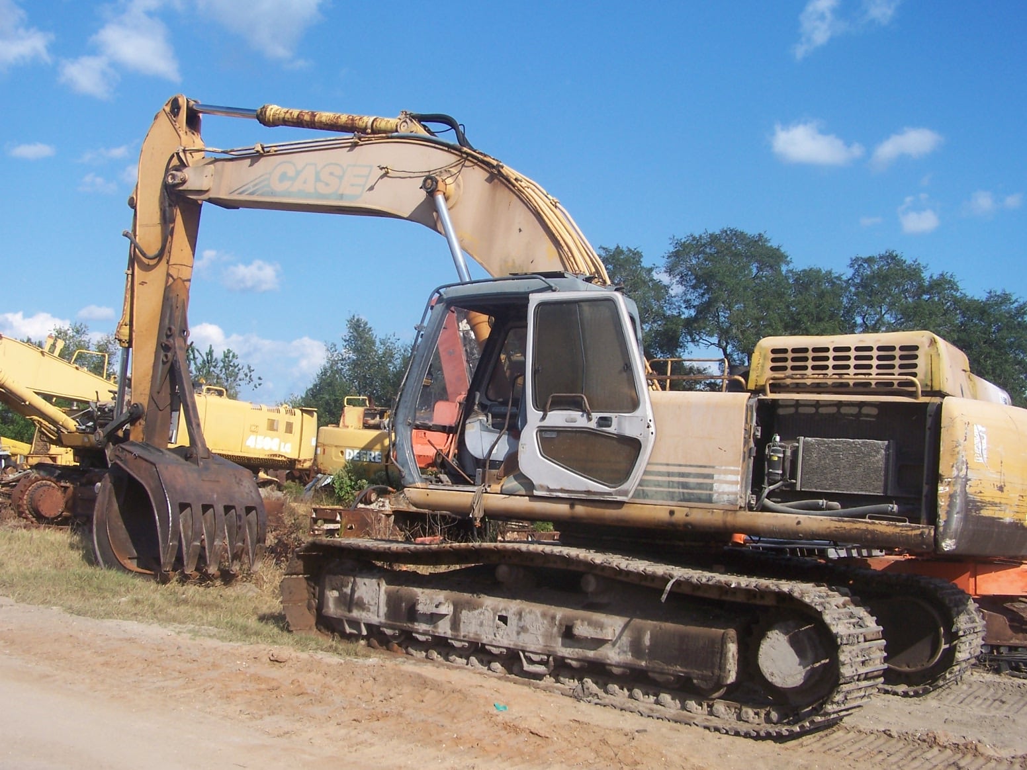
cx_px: 514
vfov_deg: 37.7
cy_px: 385
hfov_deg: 49.0
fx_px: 1127
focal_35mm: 38
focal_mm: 6.3
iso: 80
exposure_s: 1/640
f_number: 4
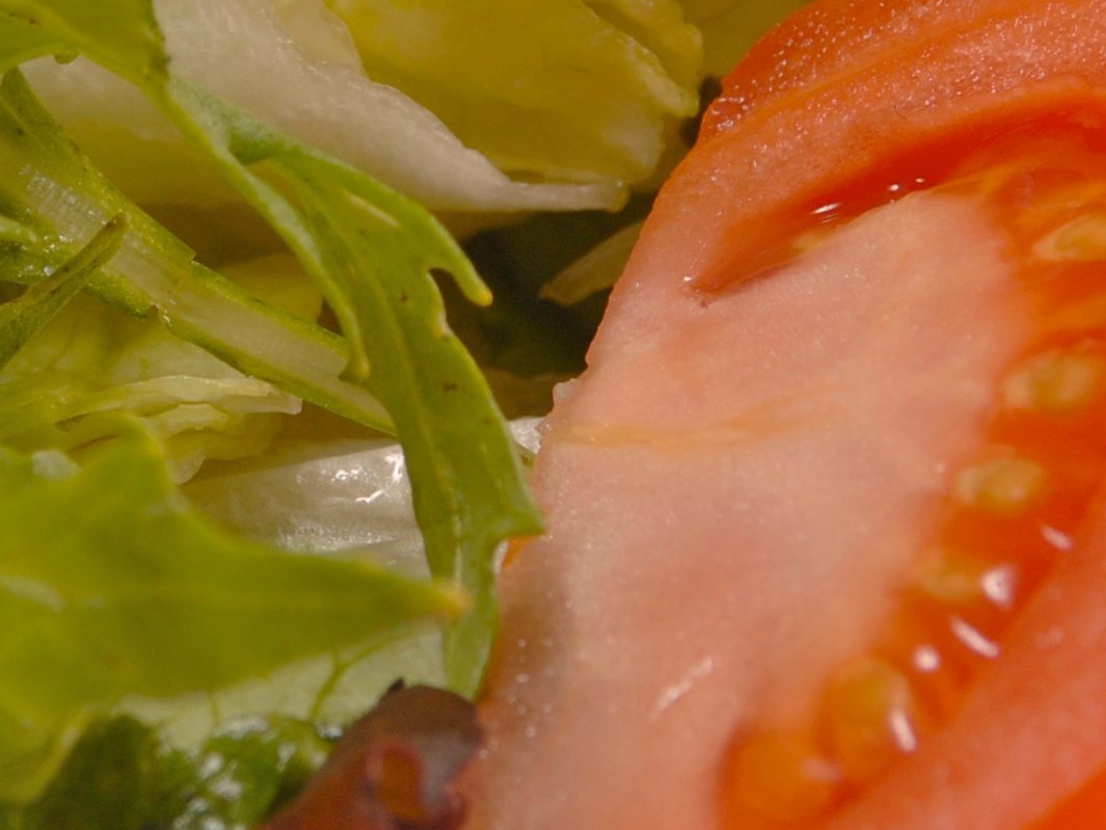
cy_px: 72
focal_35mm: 348
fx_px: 11120
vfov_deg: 4.3
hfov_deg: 5.7
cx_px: 151
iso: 100
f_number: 9
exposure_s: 1/250
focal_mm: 60
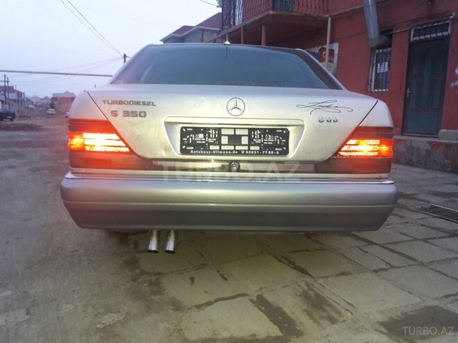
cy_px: 172
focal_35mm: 28
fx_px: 370
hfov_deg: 63.4
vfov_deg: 49.7
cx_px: 229
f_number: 1.9
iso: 200
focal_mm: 3.7
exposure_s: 1/25
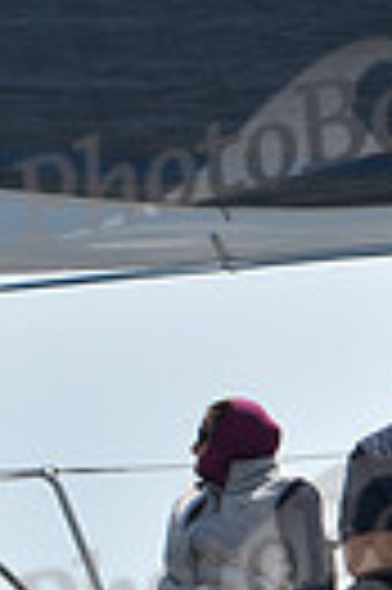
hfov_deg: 1.6
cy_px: 847
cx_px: -219
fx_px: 13772
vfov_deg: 2.5
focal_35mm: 841
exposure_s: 1/1600
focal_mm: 190
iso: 250
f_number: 6.3
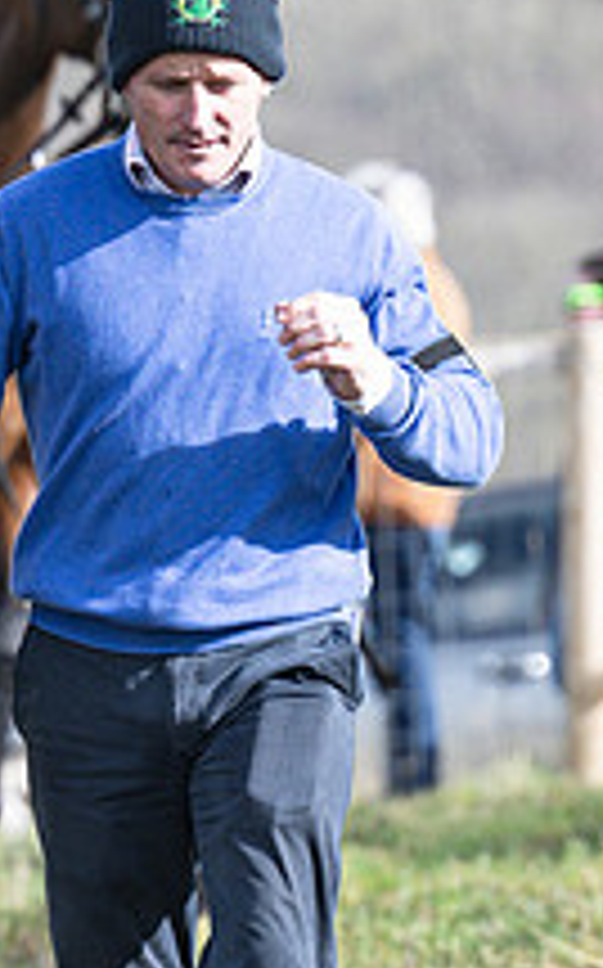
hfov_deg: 1.7
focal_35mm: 763
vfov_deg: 2.8
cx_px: 286
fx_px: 20103
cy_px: 601
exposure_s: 1/1250
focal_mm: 120
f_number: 2.8
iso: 160
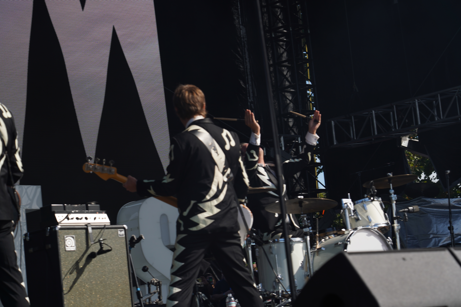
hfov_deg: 19.5
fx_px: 1344
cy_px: 154
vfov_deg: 13.0
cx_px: 230
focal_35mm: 105
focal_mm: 105
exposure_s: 1/400
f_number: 6.3
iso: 100
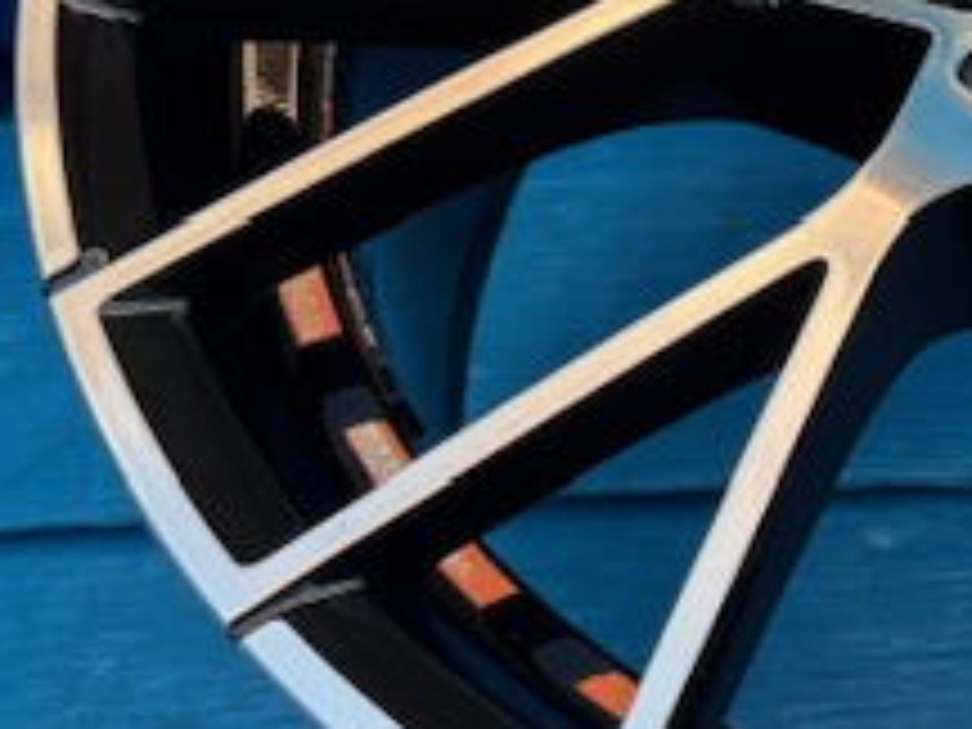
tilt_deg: -35.5
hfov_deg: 23.3
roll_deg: +2.1
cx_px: 1143
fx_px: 2162
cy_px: 27
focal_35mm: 77
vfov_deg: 18.7
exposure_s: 1/309
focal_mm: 5.96
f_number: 1.6
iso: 50
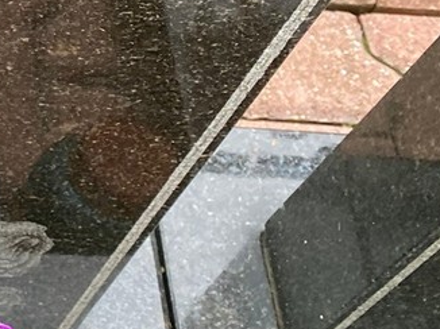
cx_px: -470
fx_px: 1461
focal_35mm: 115
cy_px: -66
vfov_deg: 12.6
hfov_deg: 14.1
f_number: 1.8
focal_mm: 4.25
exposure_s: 1/121
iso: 64
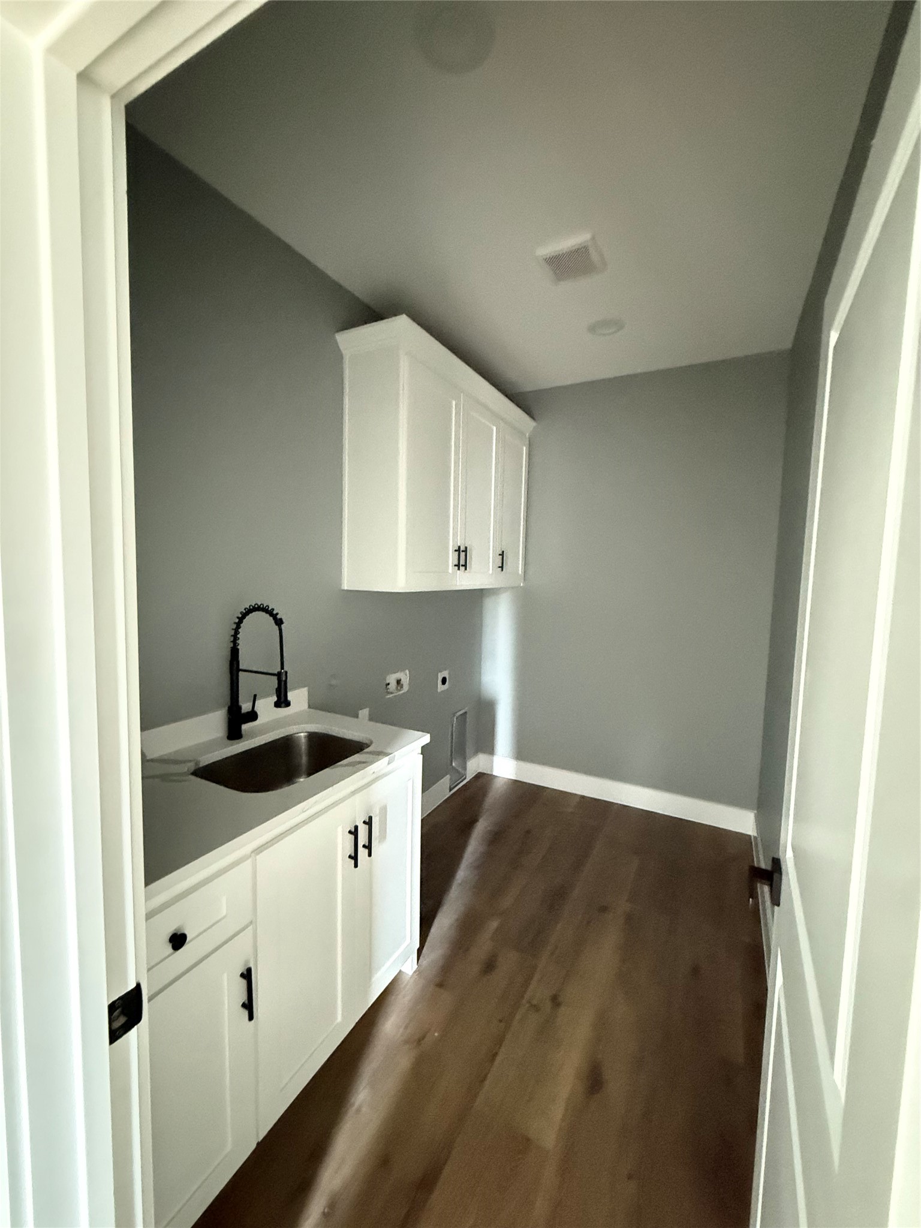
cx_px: 460
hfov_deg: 85.7
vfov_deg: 102.1
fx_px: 497
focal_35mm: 14
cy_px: 614
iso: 2500
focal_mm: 2.22
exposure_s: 1/17
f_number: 2.2
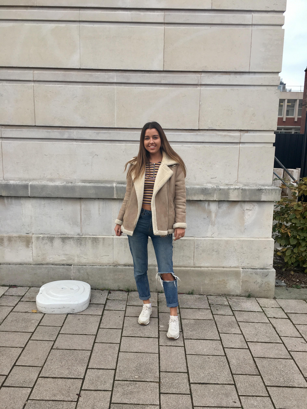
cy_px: 204
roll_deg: -1.8
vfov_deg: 61.7
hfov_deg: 48.2
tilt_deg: -10.0
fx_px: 343
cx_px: 154
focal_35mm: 29
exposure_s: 1/241
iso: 25
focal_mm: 4.15
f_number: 2.2
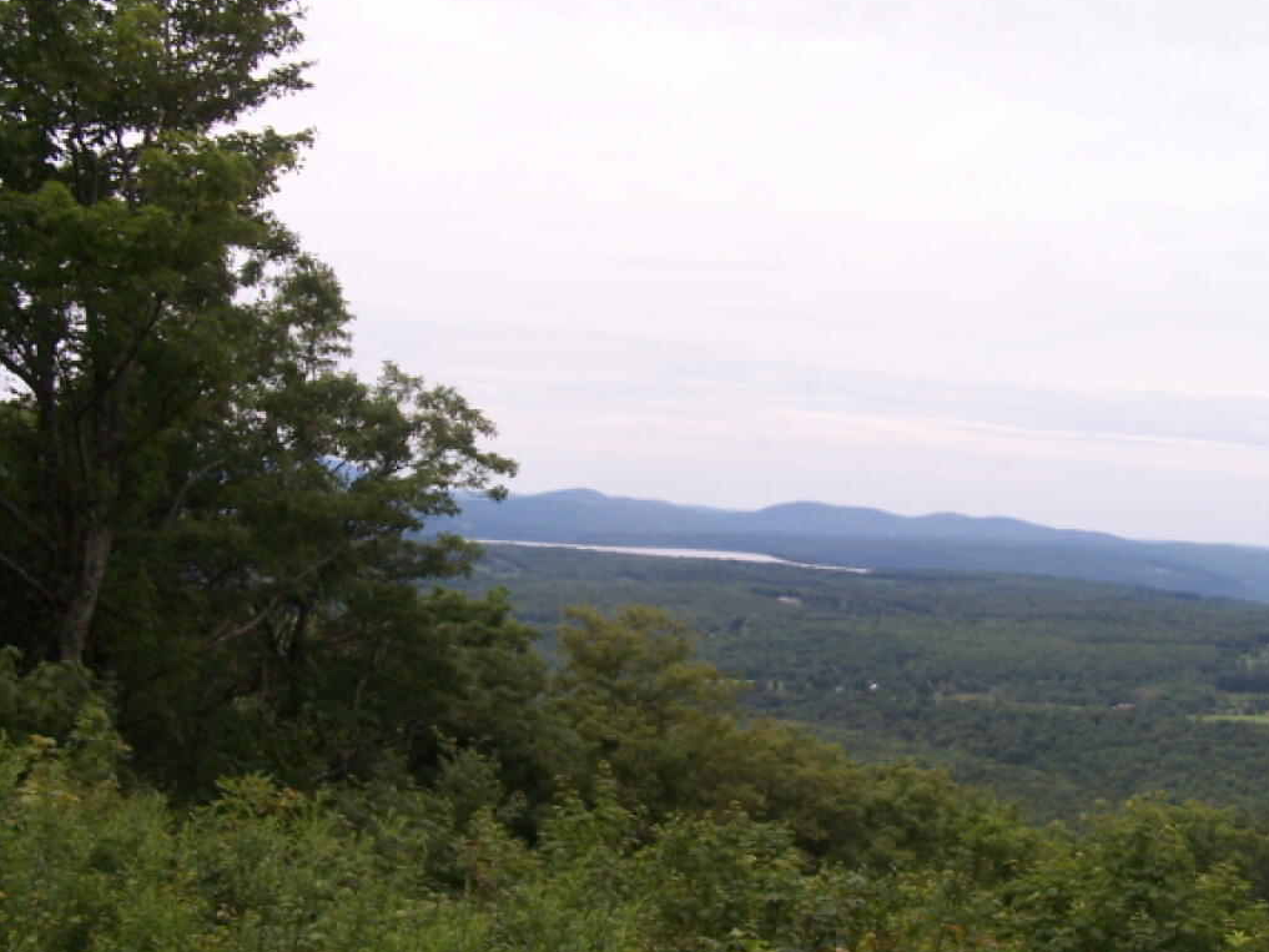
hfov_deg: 37.5
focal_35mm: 51
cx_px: 636
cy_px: 493
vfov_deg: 28.6
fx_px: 1870
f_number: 4
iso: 80
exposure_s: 1/800
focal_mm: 6.3
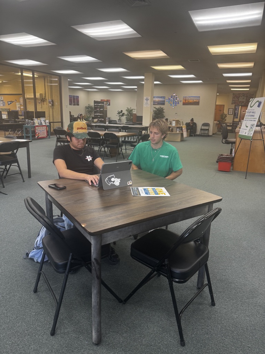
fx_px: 245
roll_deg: -0.8
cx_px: 132
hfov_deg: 56.8
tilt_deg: -12.8
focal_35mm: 24
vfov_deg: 71.6
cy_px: 177
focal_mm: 6.76
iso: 125
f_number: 1.78
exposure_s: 1/60
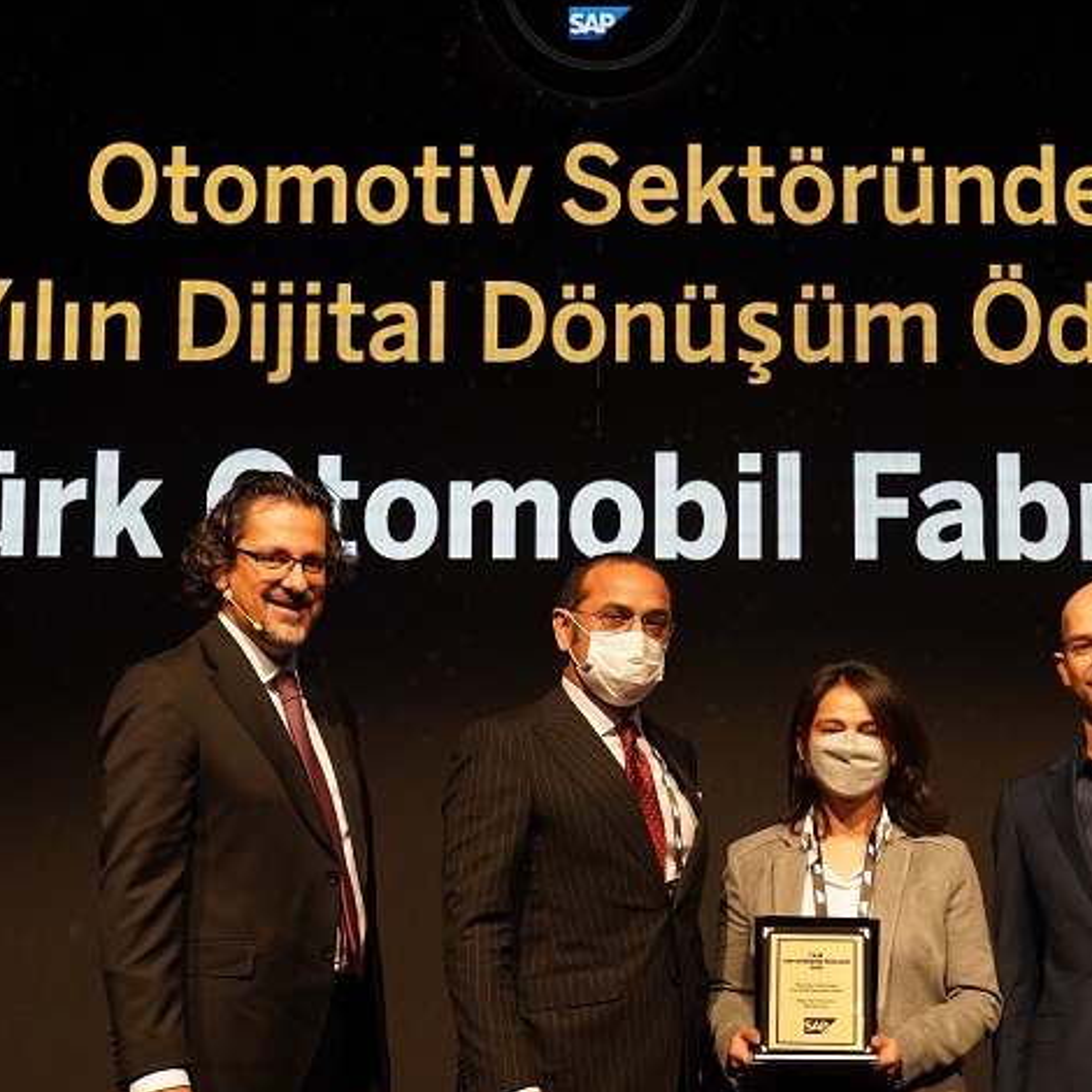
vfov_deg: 27.0
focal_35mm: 63
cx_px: 590
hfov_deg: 27.3
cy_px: 790
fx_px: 2248
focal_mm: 34
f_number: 6.3
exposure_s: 1/320
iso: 2500
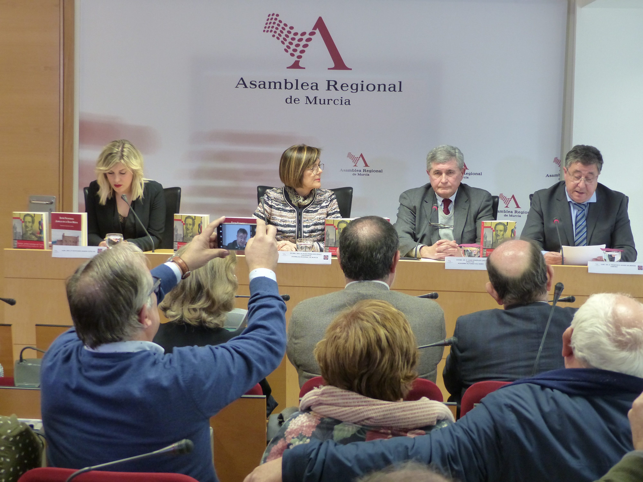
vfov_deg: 22.3
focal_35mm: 66
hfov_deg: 29.4
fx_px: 1226
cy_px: 241
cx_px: 322
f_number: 2.8
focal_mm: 11.9
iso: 400
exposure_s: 1/50
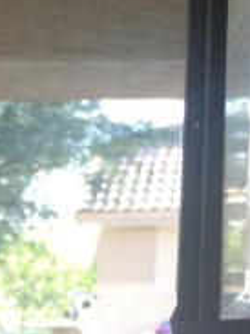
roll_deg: +2.4
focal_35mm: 122
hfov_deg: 11.1
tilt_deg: +16.3
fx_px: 1176
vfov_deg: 15.6
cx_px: 491
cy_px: -58
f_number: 2.2
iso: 32
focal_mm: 4.15
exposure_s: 1/120
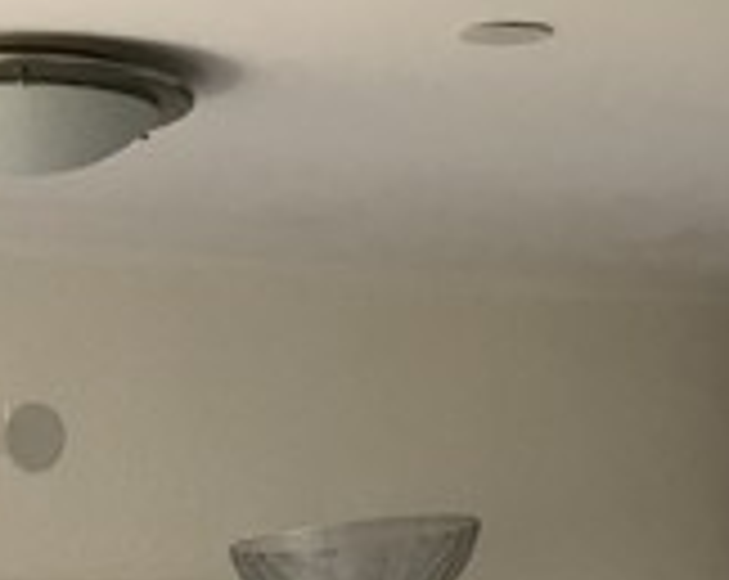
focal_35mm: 140
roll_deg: -1.9
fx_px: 3015
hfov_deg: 13.6
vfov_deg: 9.9
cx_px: -22
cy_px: 1295
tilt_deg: -9.7
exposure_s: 1/33
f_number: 2.2
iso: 25
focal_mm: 4.15
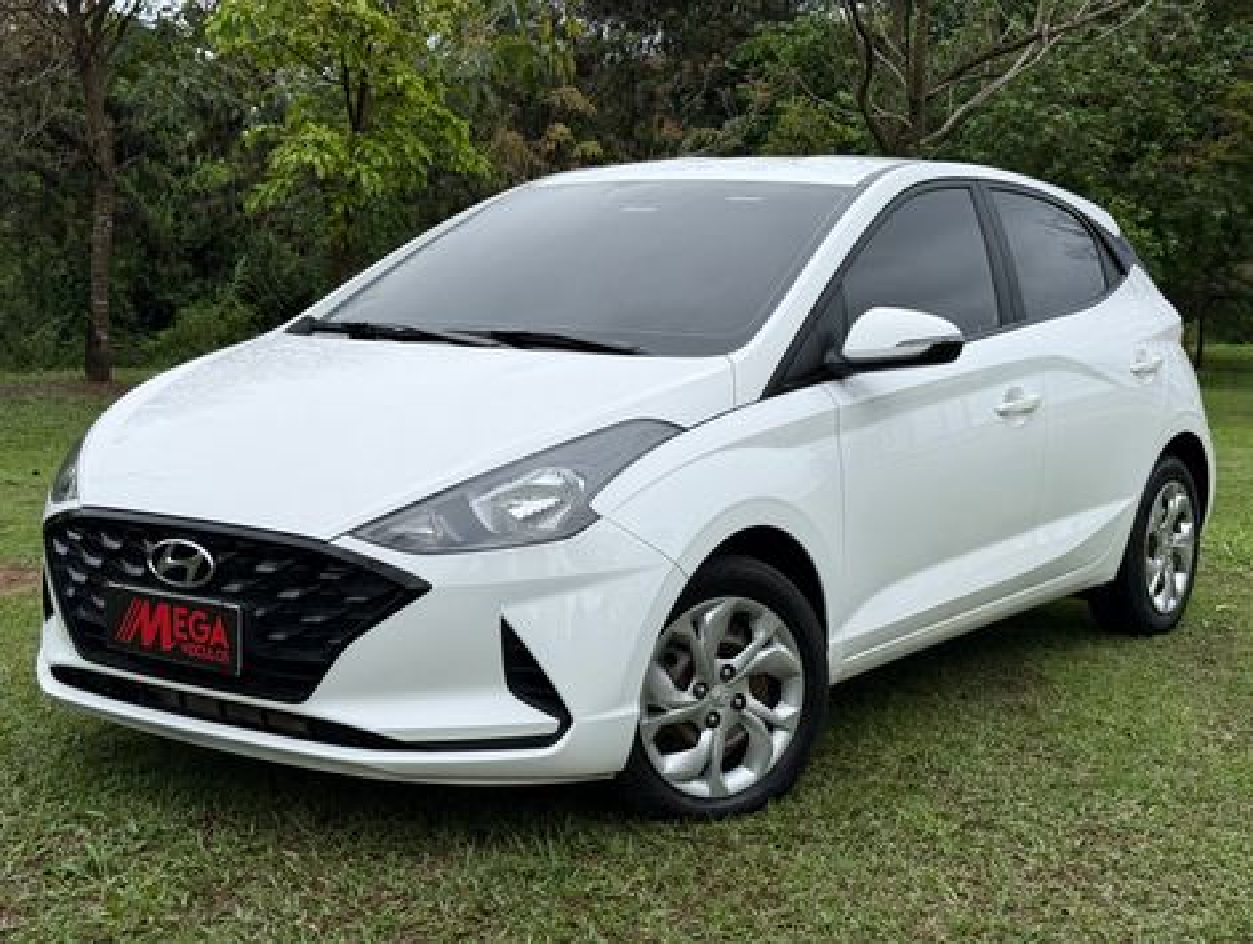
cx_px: 626
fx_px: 1740
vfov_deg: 30.3
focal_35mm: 48
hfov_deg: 39.6
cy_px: 472
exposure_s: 1/2146
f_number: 1.78
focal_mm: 6.76
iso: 64
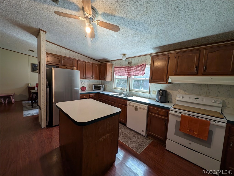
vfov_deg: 94.6
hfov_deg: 110.5
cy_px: 88
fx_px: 81
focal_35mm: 12
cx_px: 117
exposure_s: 1/120
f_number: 1.95
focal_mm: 2.23
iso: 74
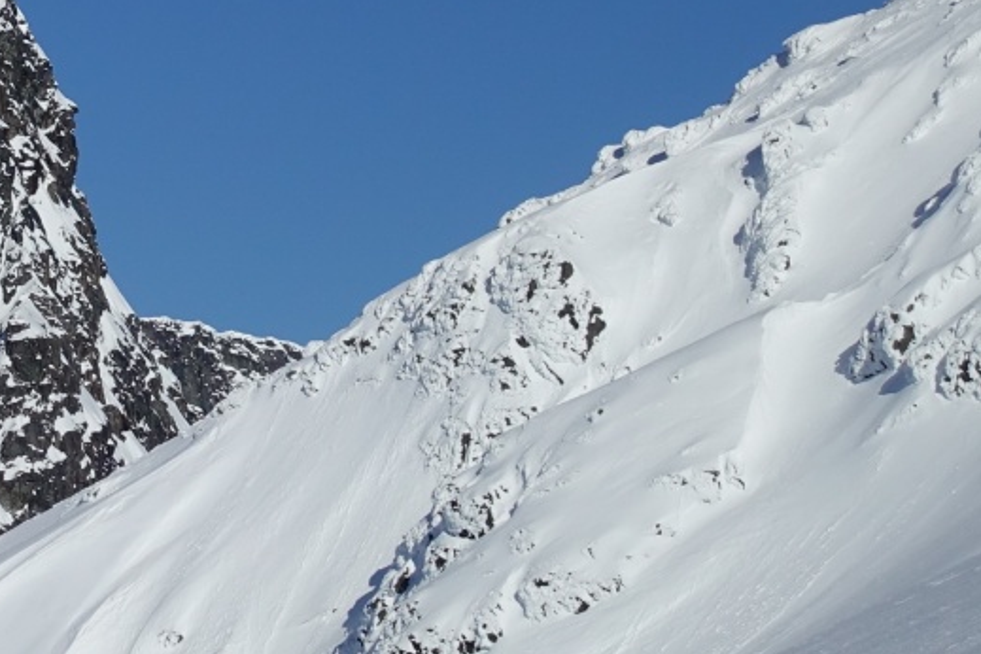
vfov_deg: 7.4
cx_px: -508
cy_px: -104
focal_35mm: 185
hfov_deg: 10.7
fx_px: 5041
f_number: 5.6
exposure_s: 1/250
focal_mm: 22.18
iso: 125
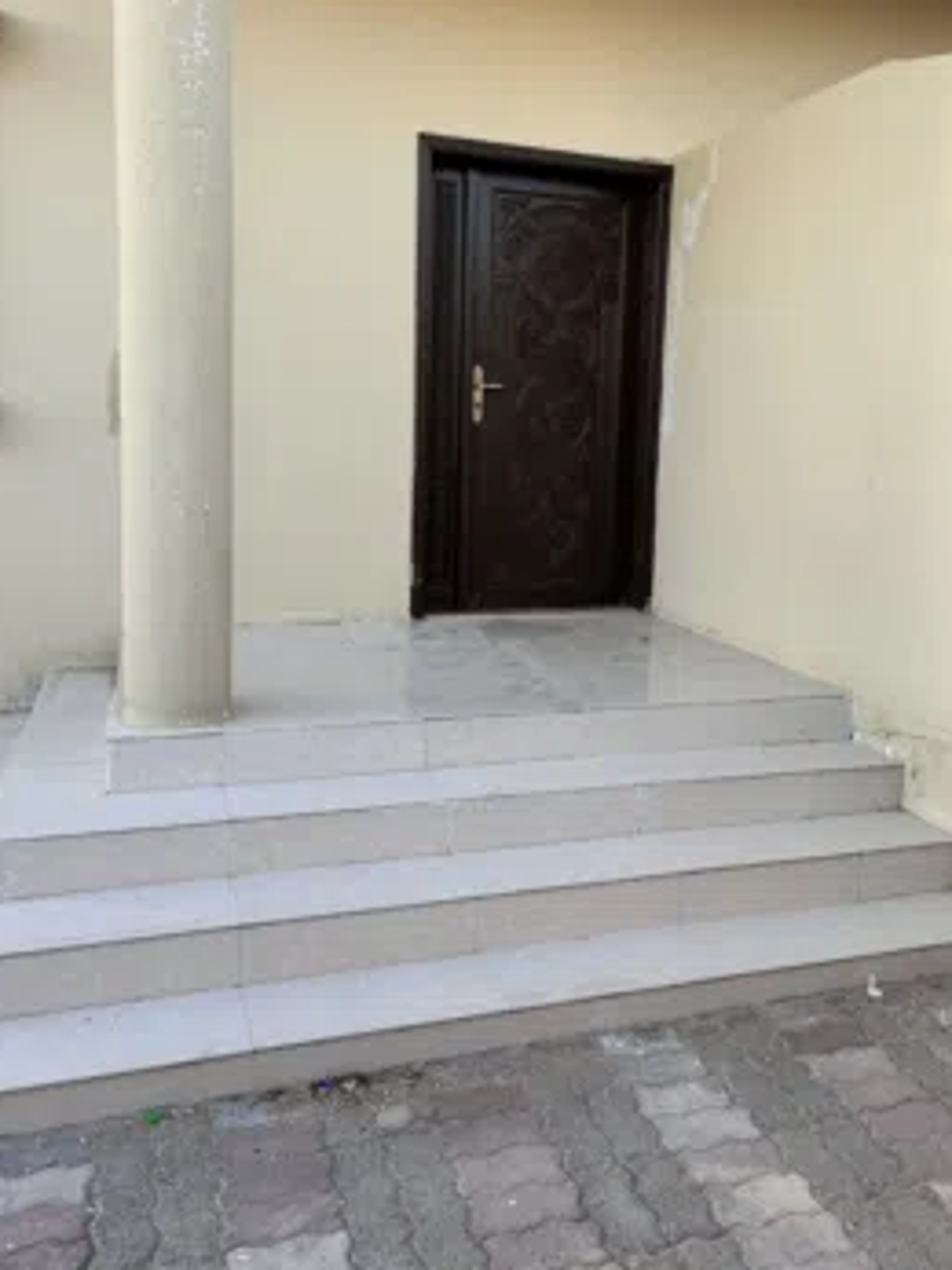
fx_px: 1101
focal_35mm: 30
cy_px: 549
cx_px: 538
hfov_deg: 46.7
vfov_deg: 59.8
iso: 50
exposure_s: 1/227
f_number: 1.5
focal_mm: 5.7
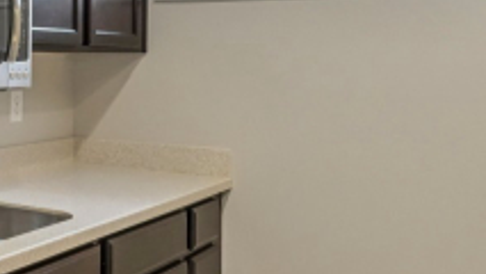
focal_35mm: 59
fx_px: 761
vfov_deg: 20.0
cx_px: -110
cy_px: 32
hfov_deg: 29.9
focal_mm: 16
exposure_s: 1/30
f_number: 8
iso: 5000
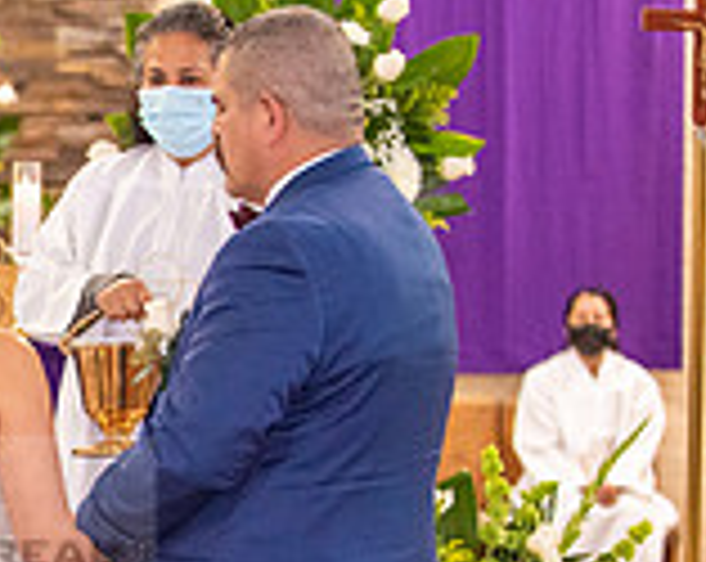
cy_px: 542
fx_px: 5652
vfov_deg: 5.7
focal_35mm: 271
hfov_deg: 7.1
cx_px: -225
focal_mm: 78
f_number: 2.8
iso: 2000
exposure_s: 1/160
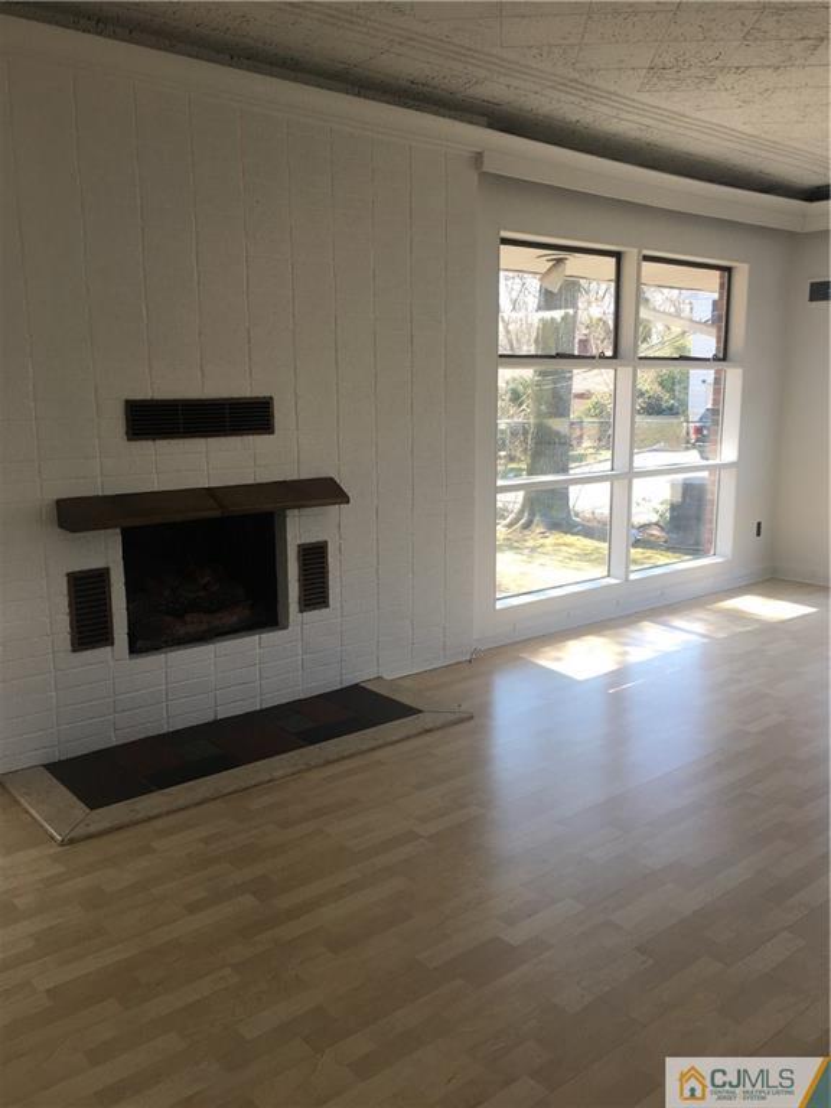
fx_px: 928
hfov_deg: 48.2
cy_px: 554
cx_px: 416
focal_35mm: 29
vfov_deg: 61.7
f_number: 2.2
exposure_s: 1/120
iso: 25
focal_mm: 4.15
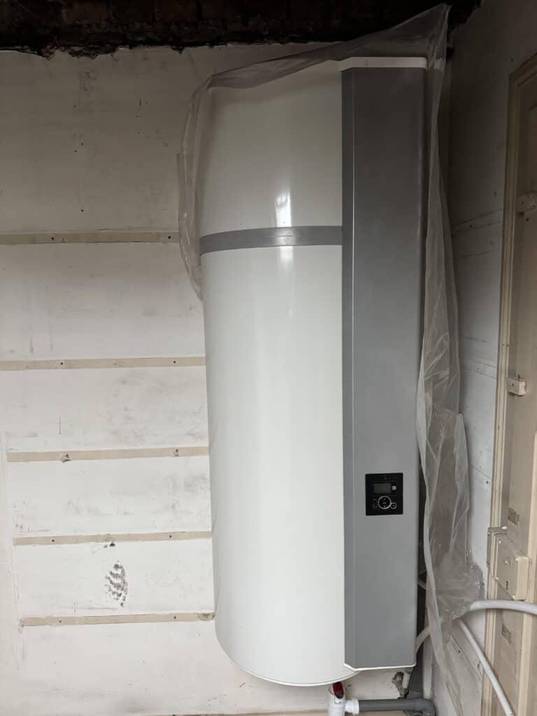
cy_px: 358
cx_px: 268
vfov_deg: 71.6
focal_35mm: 24
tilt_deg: -6.4
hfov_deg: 56.8
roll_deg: +1.1
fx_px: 496
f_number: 1.78
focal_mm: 6.76
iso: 640
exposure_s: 1/60
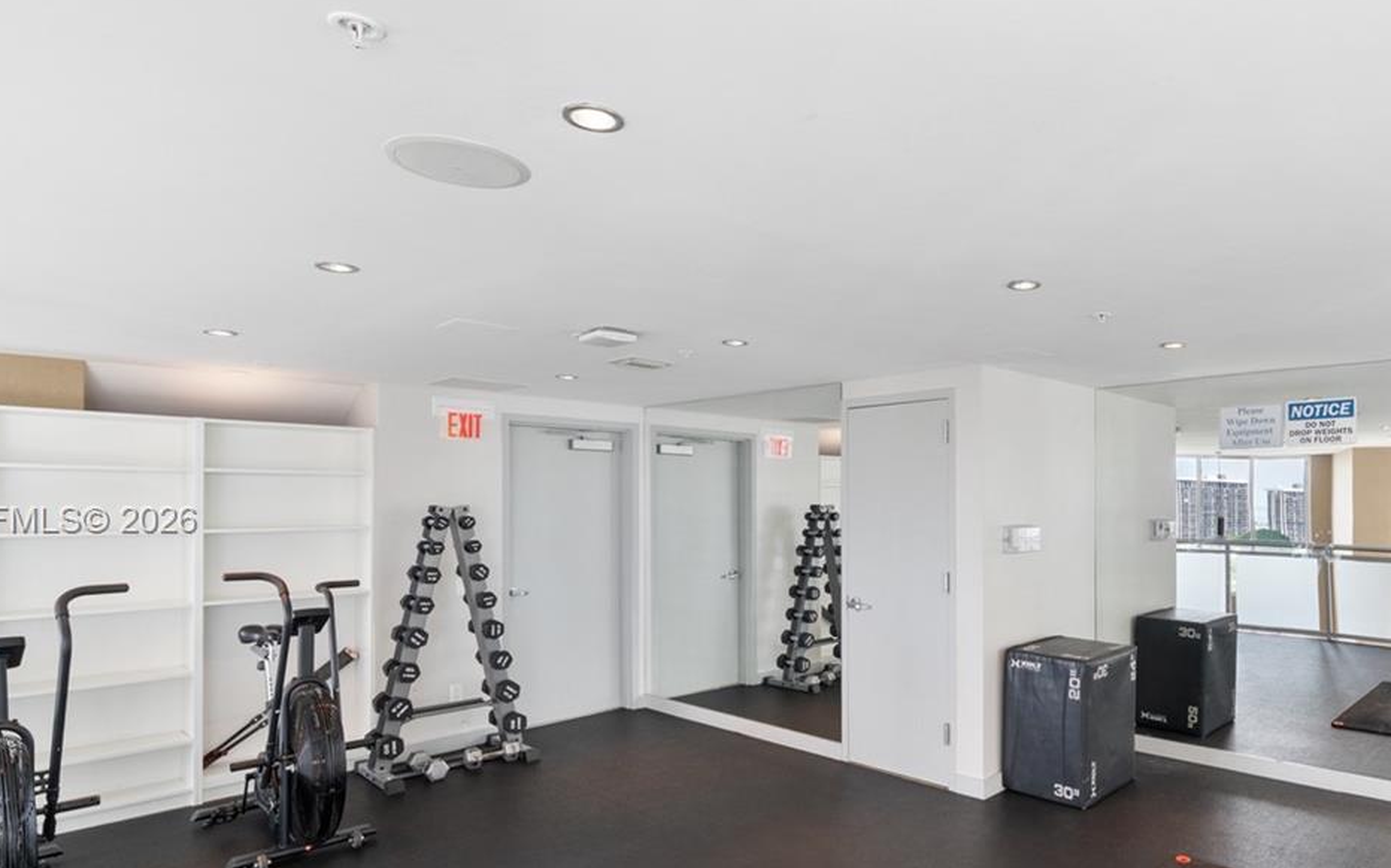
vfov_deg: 56.8
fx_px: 796
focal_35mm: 21
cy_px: 522
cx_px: 925
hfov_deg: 79.6
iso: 500
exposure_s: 1/6
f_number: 9
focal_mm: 12
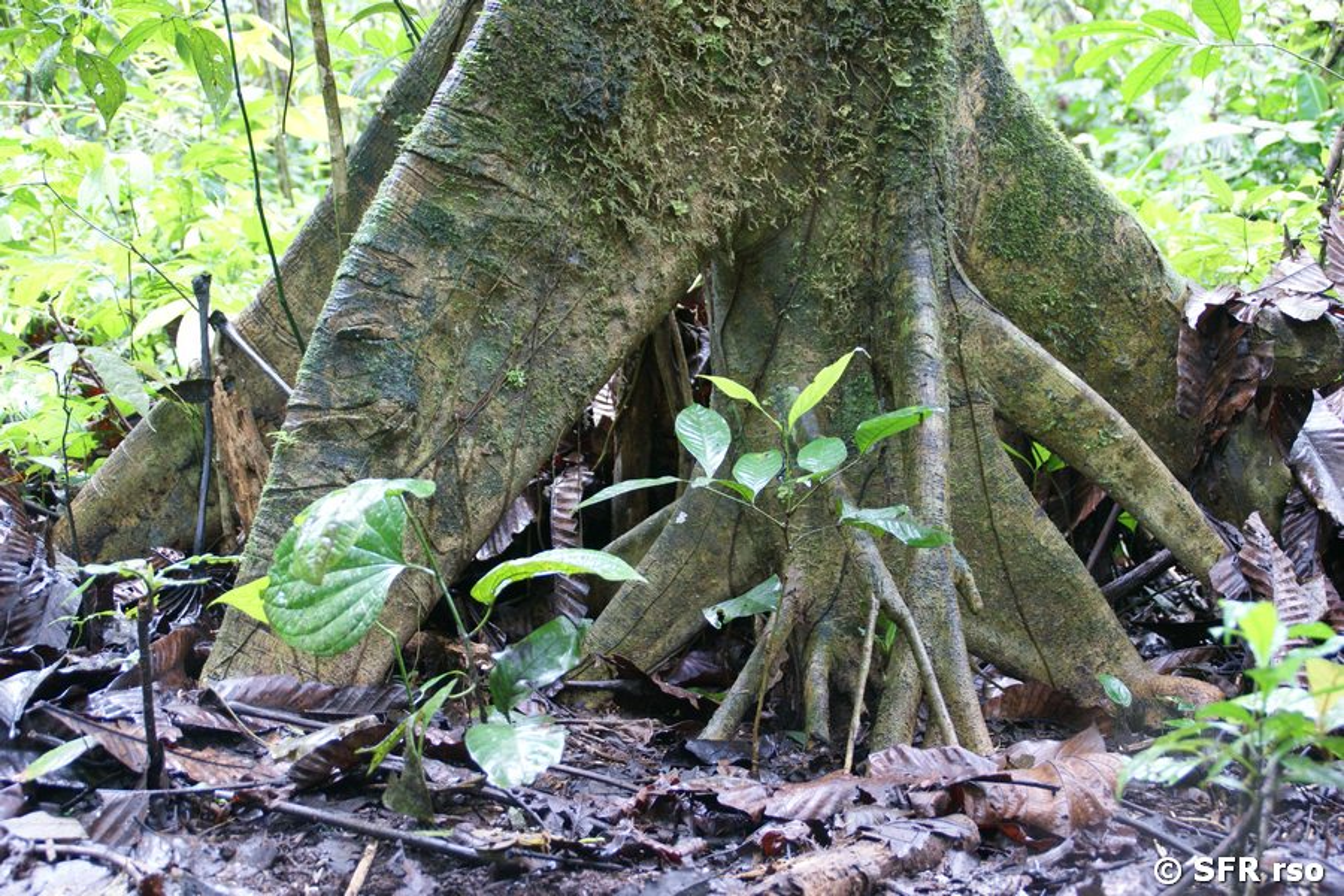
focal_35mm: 52
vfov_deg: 25.8
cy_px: 448
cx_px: 672
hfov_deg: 37.9
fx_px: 1960
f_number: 4
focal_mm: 35
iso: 400
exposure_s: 1/6
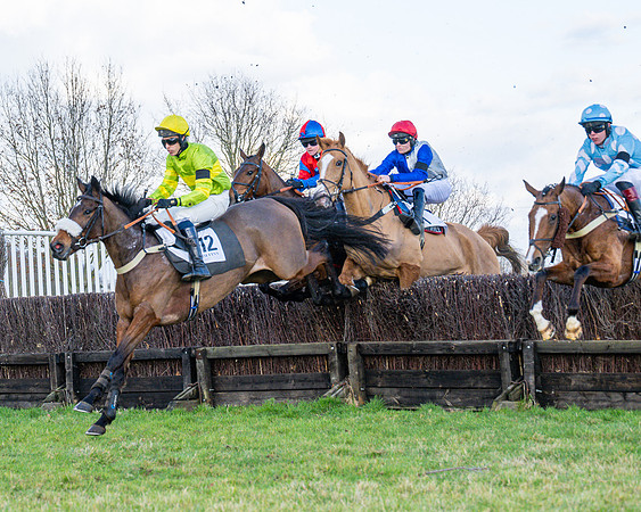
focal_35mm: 112
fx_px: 2125
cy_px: 235
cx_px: 98
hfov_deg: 17.0
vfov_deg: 13.7
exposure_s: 1/2000
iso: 500
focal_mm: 70
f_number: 4
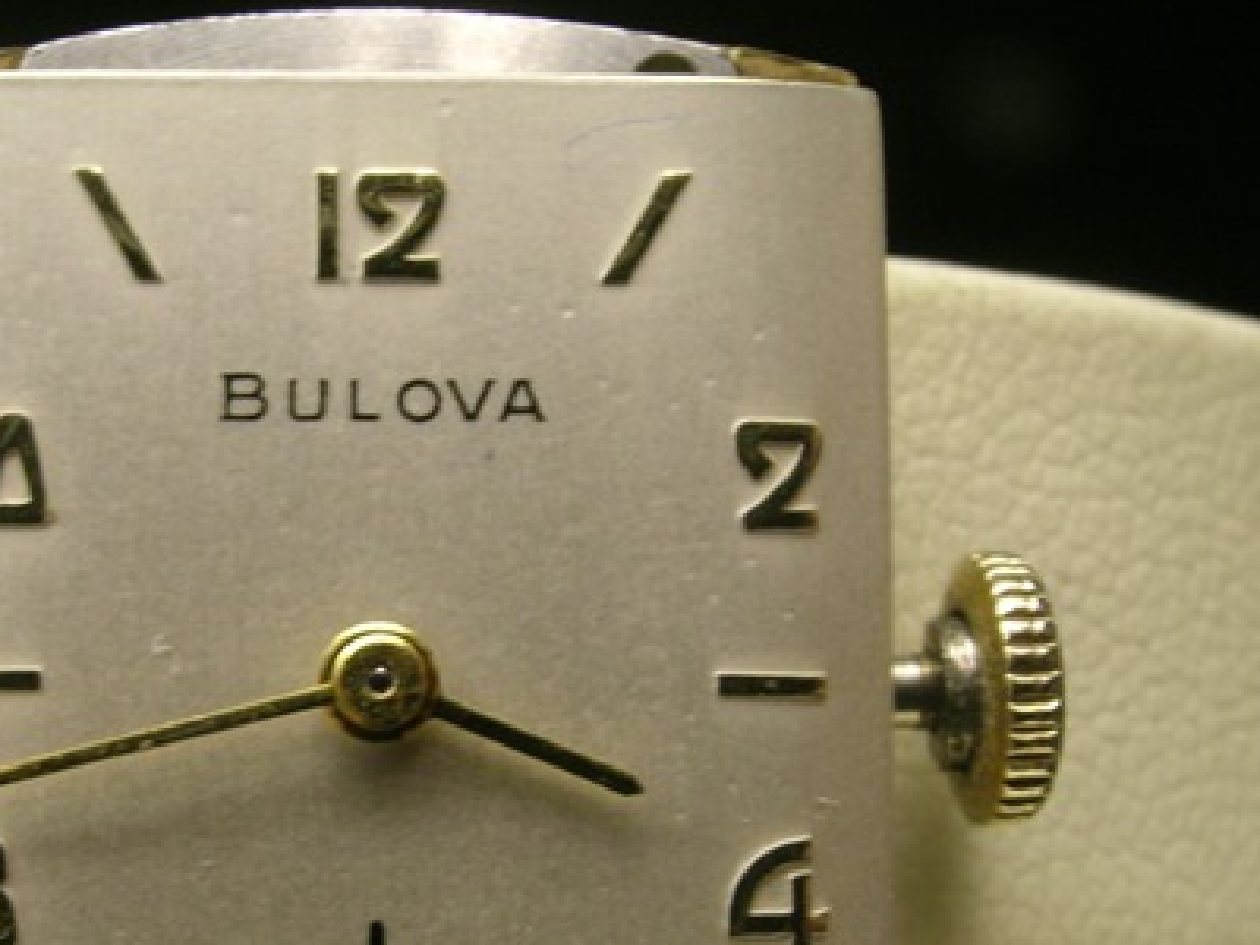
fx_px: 2912
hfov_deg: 24.2
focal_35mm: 80
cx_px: 315
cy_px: 721
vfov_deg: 18.3
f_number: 6.8
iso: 88
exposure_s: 1/3.7
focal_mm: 10.3
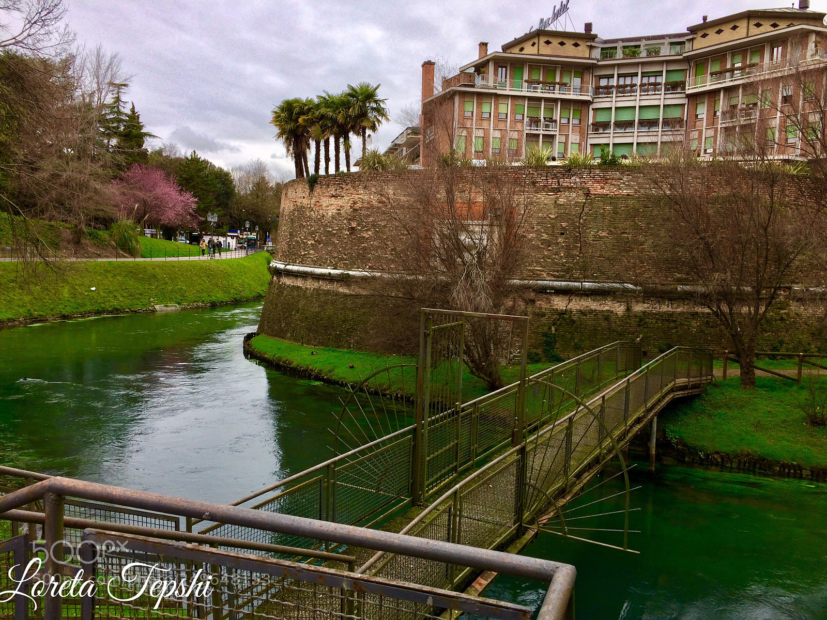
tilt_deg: -7.2
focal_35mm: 29
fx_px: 693
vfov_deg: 48.2
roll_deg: -1.6
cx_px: 414
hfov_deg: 61.7
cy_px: 310
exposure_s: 1/109
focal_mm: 4.15
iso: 32
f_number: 2.2
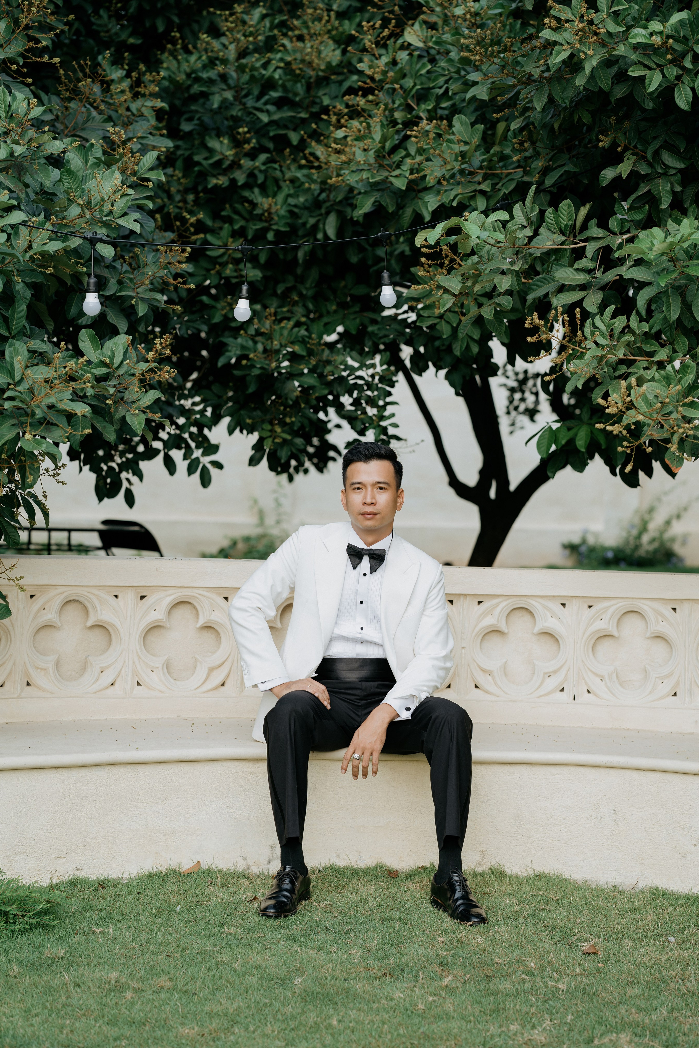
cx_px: 352
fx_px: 2505
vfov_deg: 23.6
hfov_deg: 15.9
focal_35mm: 86
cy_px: 526
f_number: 2.8
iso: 160
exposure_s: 1/500
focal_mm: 85
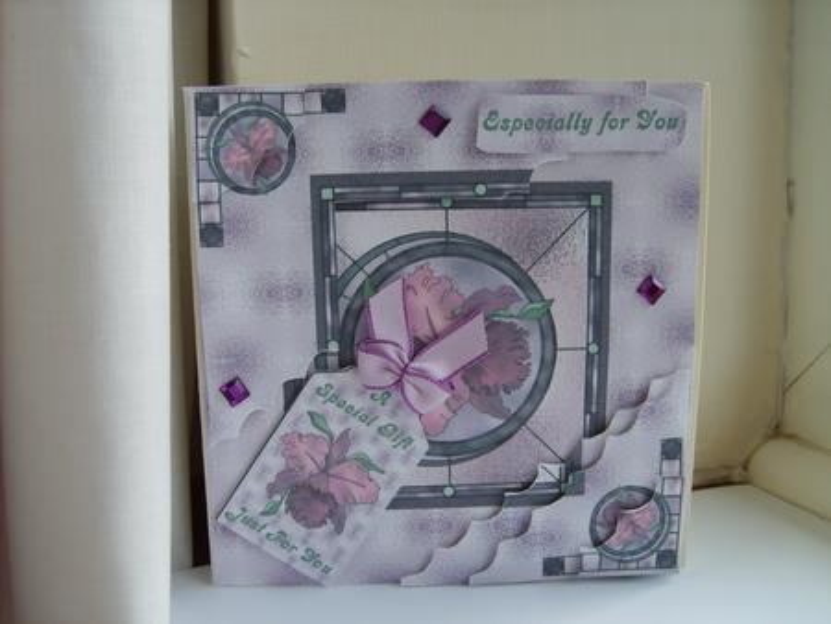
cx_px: 416
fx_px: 841
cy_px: 312
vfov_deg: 40.7
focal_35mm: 35
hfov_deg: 52.6
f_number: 2.8
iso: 50
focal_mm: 5.8
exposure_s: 1/180
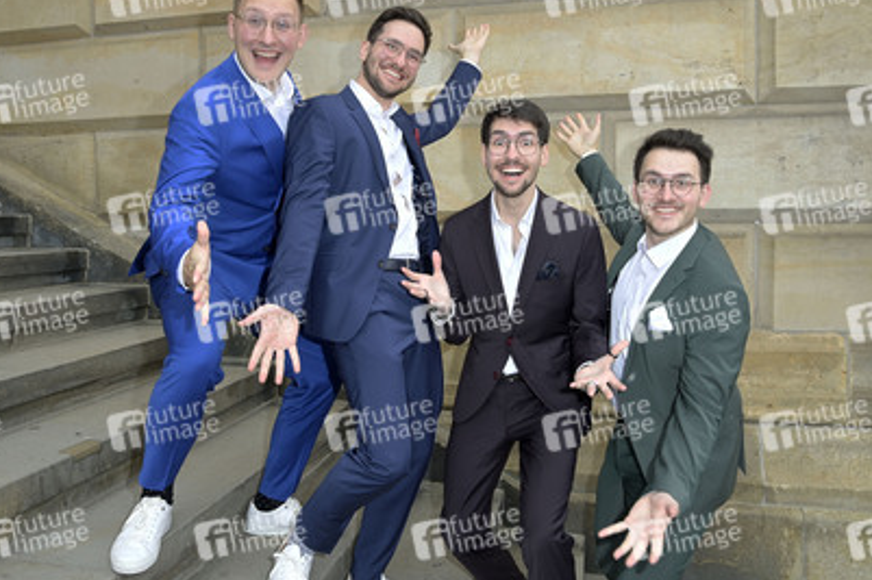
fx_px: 654
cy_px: 263
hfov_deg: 67.3
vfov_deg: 47.8
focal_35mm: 27
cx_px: 410
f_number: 6.3
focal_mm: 24
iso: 400
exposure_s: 1/250
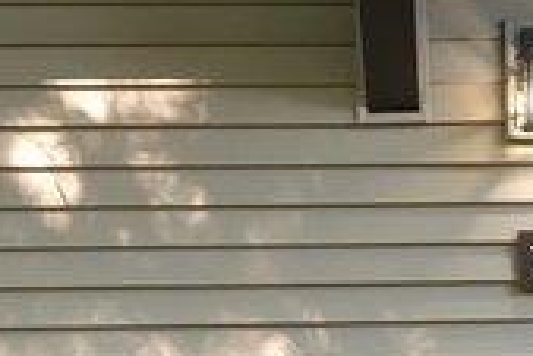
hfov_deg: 16.7
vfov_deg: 11.2
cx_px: 569
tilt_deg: -5.2
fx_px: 1763
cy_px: 498
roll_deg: +1.2
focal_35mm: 119
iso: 32
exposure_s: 1/30
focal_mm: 4.15
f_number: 2.2
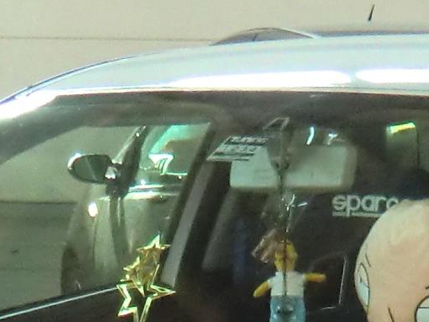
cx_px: 221
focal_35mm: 202
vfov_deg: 6.9
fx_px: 2504
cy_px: 820
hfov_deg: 9.8
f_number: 3.6
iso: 400
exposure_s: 1/60
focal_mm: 6.1
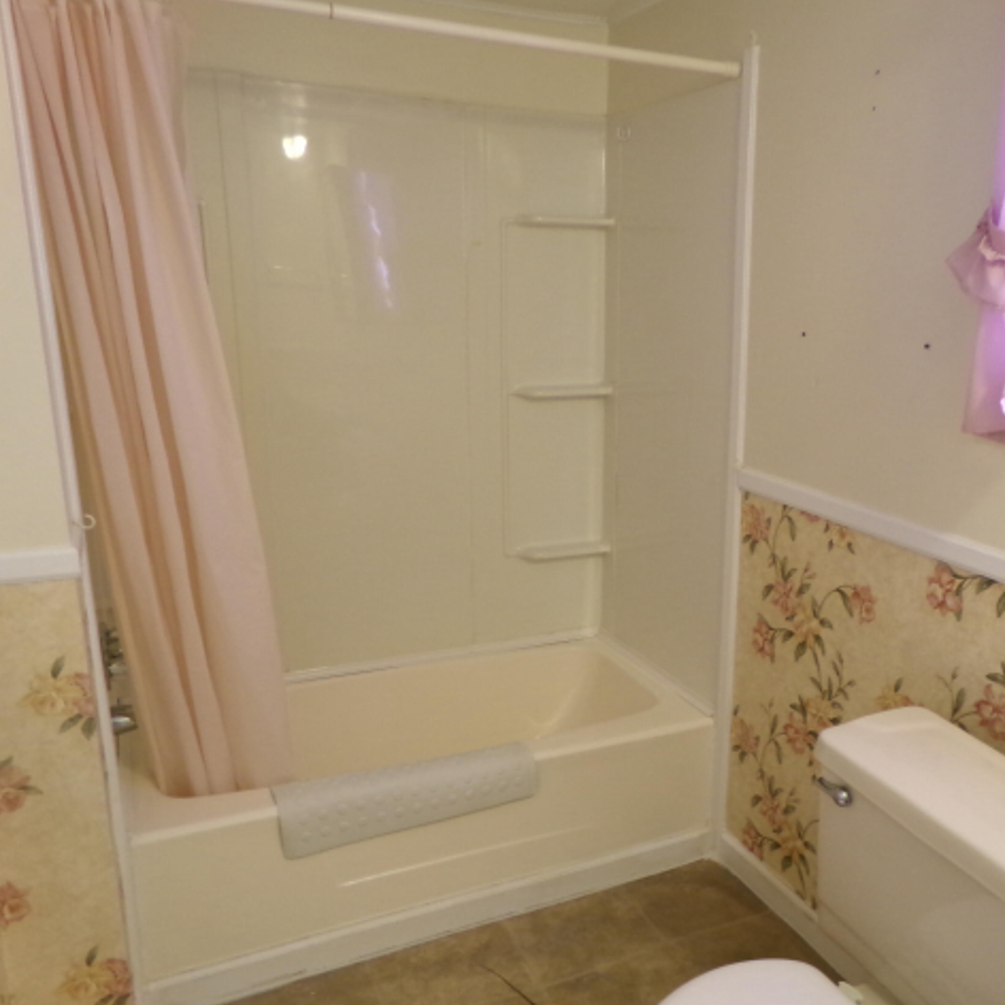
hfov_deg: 53.4
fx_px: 985
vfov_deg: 54.0
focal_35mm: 30
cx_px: 629
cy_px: 522
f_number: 3.7
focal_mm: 4.3
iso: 253
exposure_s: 1/17
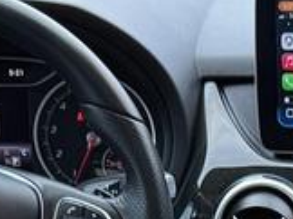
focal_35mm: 190
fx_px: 1606
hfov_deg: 10.2
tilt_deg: -38.5
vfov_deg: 6.7
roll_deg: -0.8
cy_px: 747
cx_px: 378
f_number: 1.78
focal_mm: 6.76
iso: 64
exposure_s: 1/251
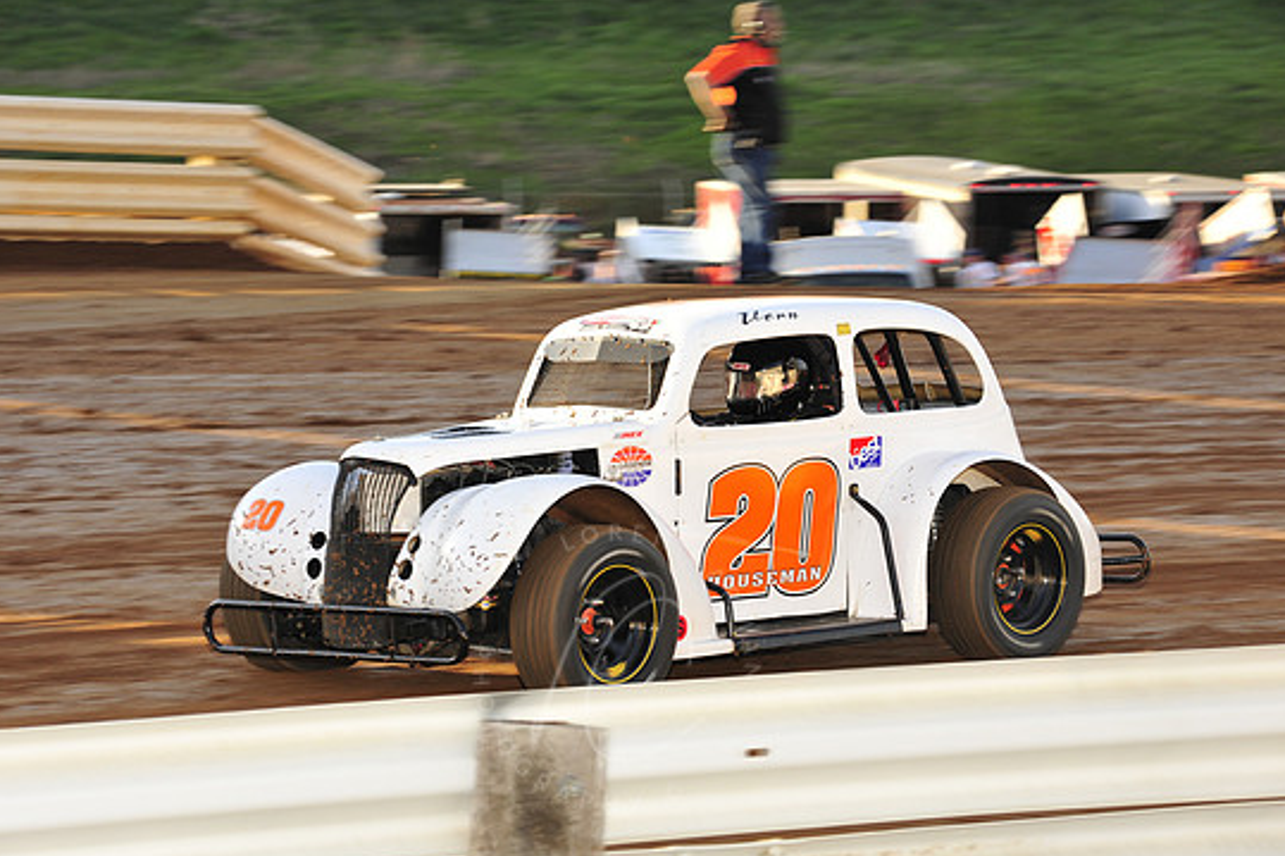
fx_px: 5566
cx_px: 615
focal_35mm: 156
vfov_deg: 8.8
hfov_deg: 13.2
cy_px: 448
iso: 640
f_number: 10
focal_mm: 145
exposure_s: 1/250
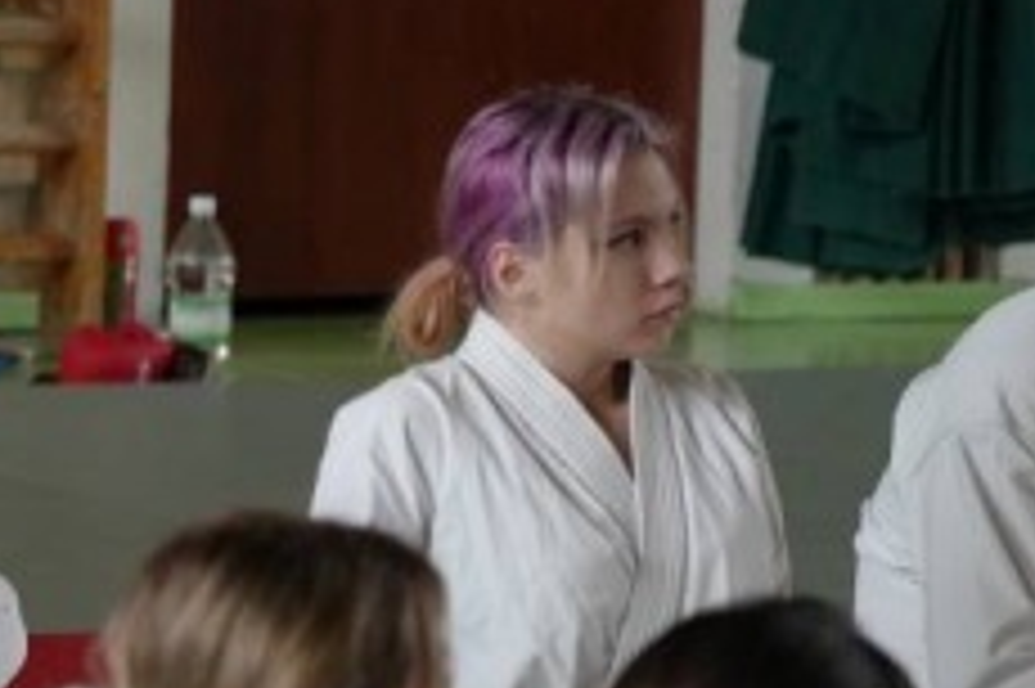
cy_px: 560
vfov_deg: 3.8
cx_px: -261
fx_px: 10486
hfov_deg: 5.6
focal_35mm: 365
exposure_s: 1/160
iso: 2500
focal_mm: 105
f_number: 4
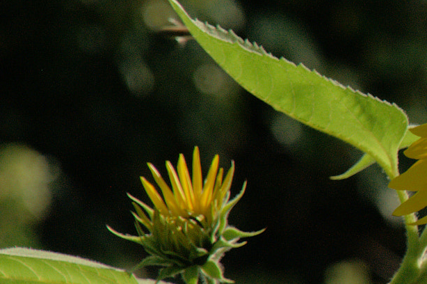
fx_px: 13898
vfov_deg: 1.2
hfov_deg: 1.8
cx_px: 546
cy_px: 127
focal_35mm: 1173
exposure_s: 1/200
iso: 200
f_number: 10
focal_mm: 300
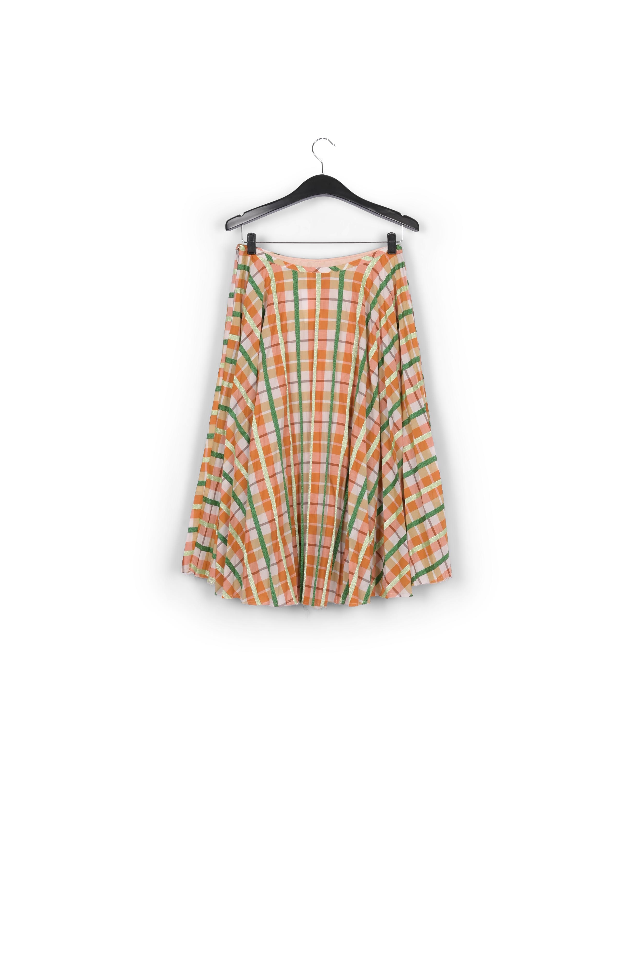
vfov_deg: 50.7
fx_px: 1020
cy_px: 483
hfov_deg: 35.0
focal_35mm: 38
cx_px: 322
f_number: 13
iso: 100
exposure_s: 1/125
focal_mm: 38
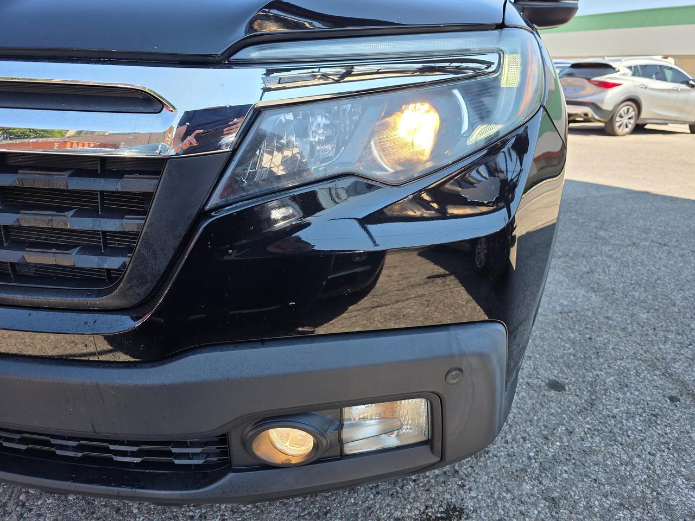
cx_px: 348
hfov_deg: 73.9
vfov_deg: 58.9
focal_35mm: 23
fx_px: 462
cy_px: 260
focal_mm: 6.3
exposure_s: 1/1311
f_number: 1.7
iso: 80
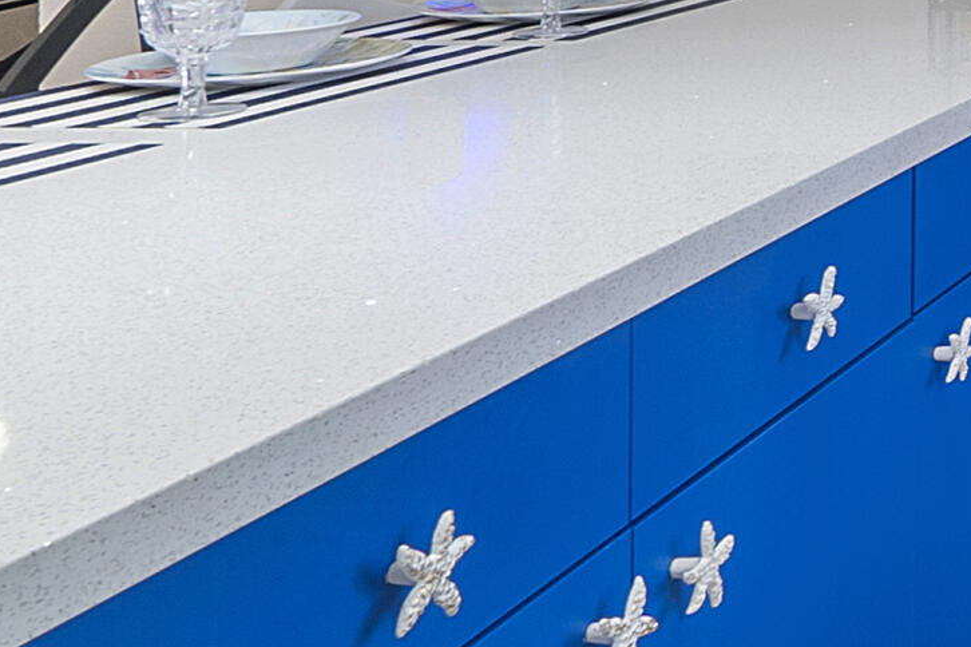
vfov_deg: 19.9
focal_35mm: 62
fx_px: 1672
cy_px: -228
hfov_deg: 21.7
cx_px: 1721
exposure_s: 1/5
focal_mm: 10
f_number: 11
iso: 160
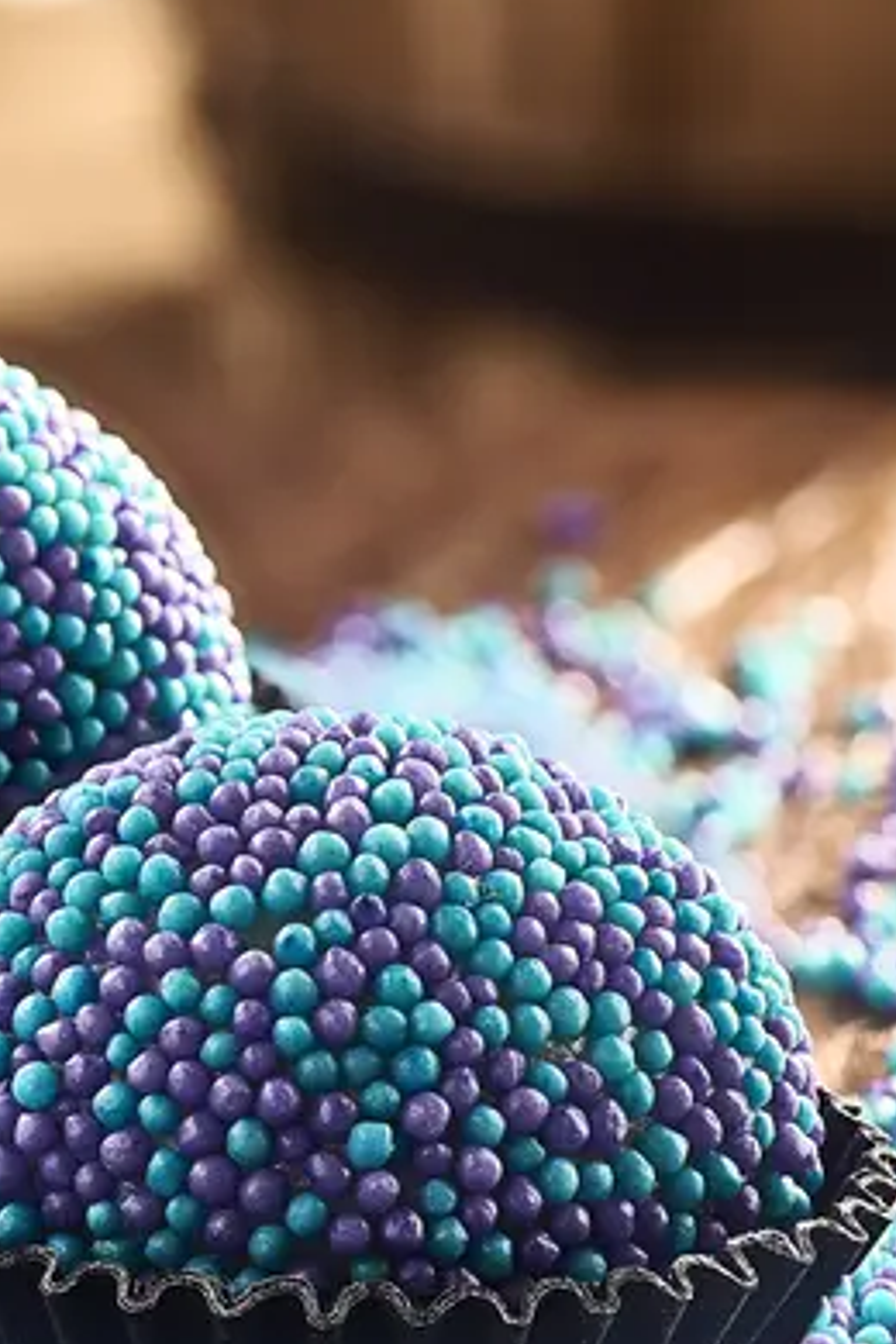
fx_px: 12879
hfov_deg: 4.0
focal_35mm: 345
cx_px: -524
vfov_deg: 6.0
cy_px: 989
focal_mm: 105
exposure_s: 1/200
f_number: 8
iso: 100
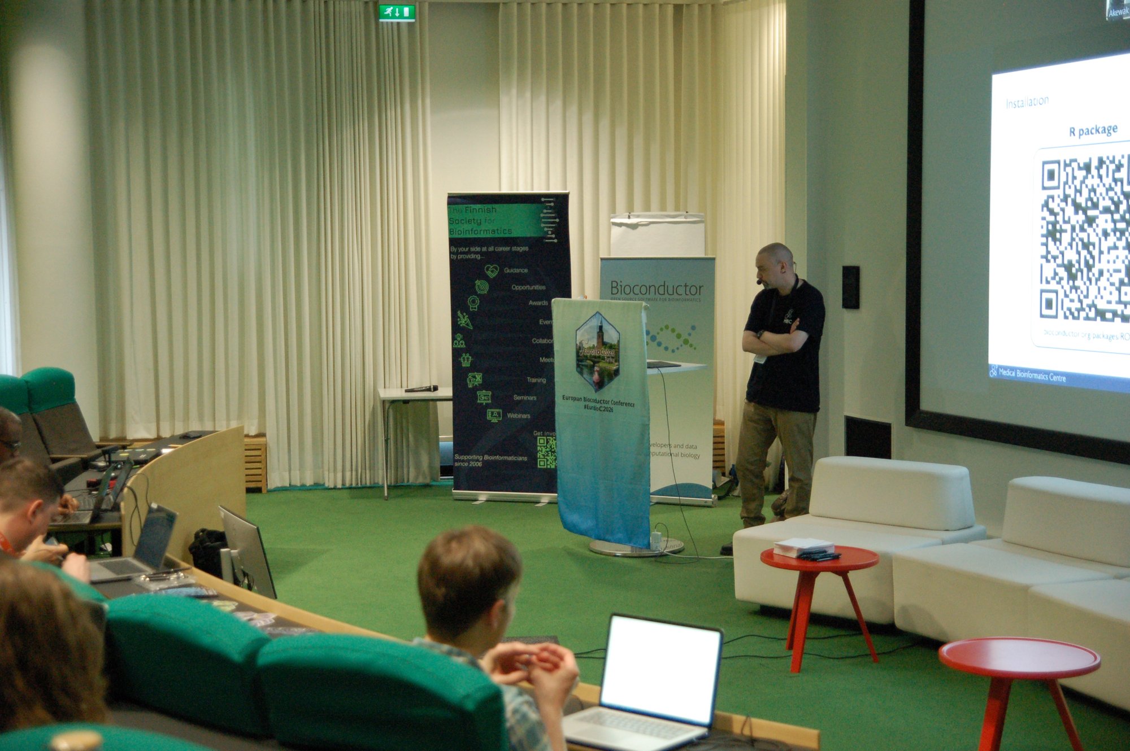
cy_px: 376
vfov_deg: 23.7
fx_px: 1788
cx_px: 565
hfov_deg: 35.1
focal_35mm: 57
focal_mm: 38
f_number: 2.8
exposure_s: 1/125
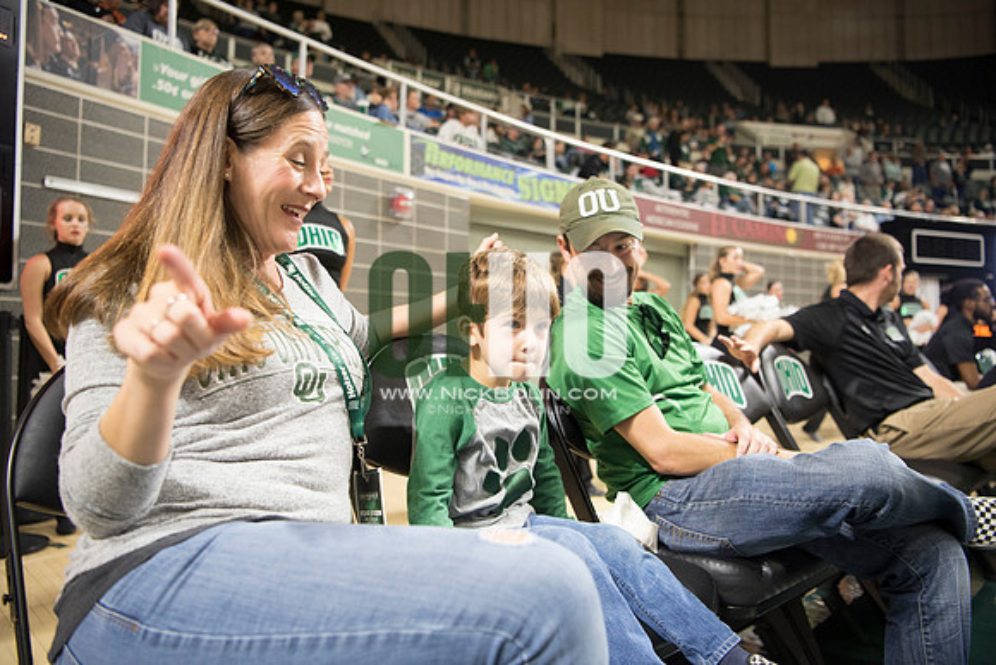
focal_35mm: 27
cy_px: 332
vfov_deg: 48.0
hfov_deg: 67.4
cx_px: 498
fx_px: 747
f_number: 2.8
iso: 2000
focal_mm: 27
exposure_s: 1/200
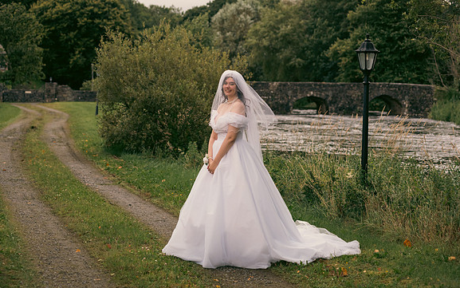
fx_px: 1028
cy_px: 135
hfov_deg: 25.2
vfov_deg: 15.9
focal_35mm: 82
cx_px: 230
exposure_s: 1/200
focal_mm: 80
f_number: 3.5
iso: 320
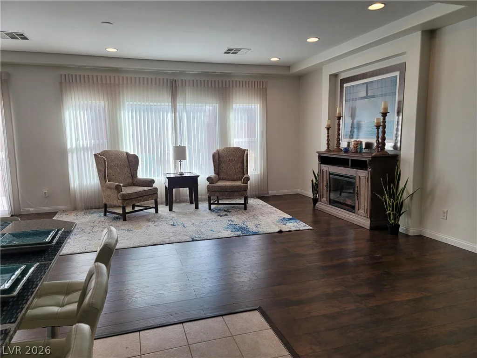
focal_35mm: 25
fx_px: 344
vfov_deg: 54.9
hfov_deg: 69.4
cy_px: 179
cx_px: 238
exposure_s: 1/120
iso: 50
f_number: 1.8
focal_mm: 7
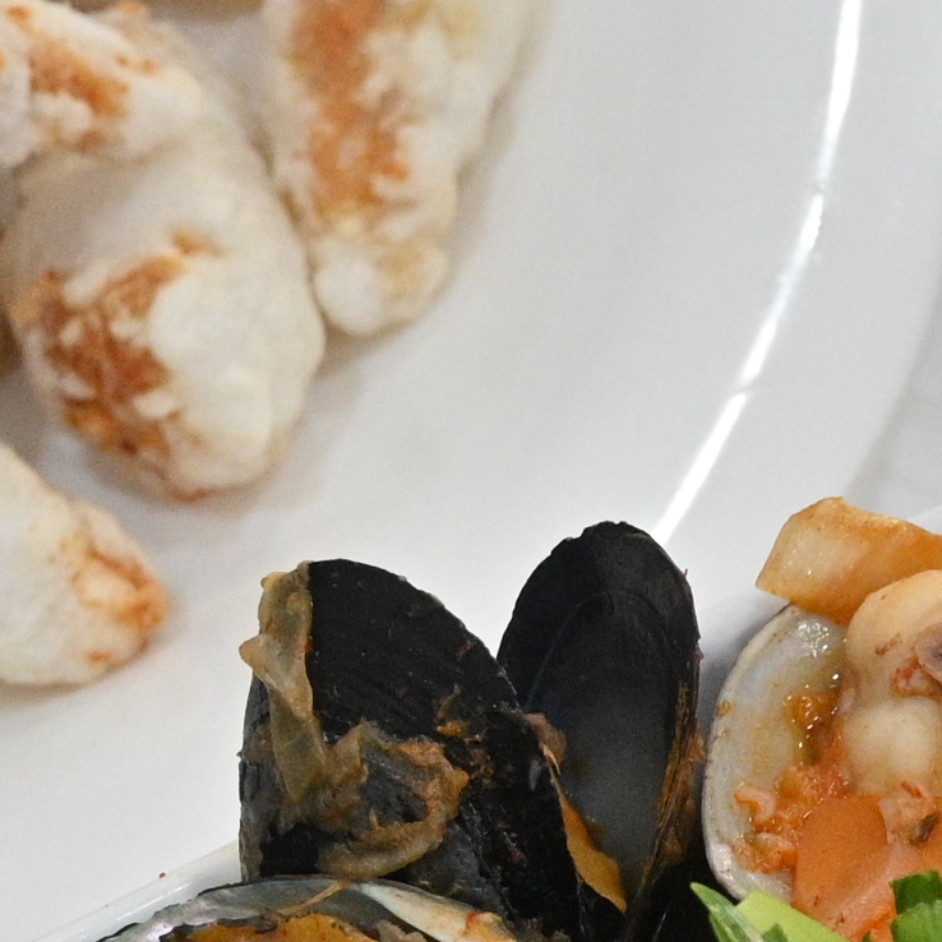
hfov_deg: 8.6
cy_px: 965
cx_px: 1580
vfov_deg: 8.8
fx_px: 6096
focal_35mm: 198
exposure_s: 1/125
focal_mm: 38
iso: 2000
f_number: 6.3
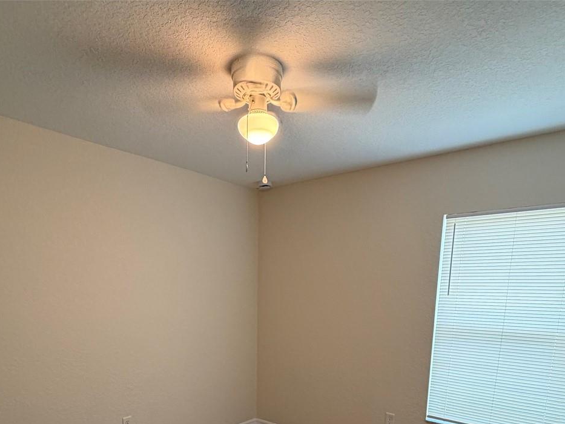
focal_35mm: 24
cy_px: 363
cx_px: 275
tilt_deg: -10.6
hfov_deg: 71.6
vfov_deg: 51.7
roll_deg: -0.3
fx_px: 392
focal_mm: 2.22
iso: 160
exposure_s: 1/60
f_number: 2.2
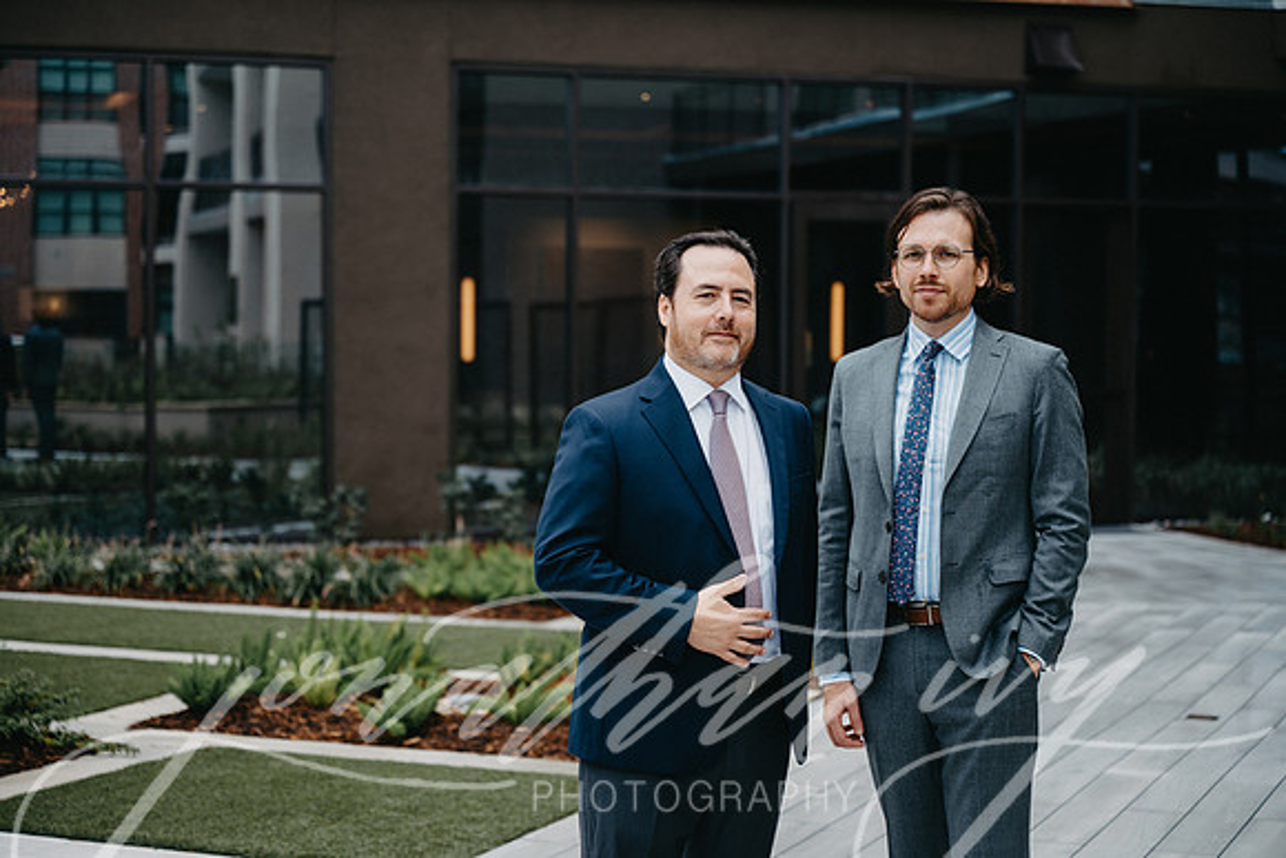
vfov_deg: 20.3
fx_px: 2394
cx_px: 643
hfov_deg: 30.1
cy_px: 429
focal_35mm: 67
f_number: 2.8
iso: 100
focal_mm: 67
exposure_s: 1/400
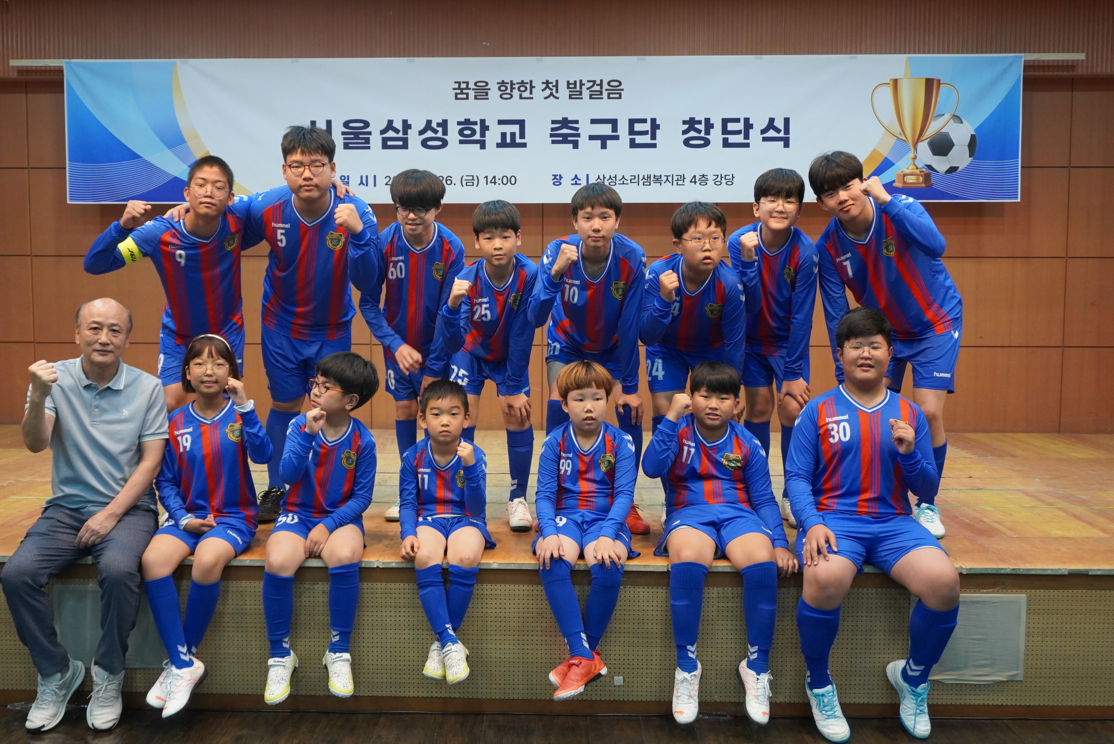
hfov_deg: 53.1
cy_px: 373
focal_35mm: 36
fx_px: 1115
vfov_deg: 36.9
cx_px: 522
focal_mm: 20
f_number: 4
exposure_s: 1/160
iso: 1250
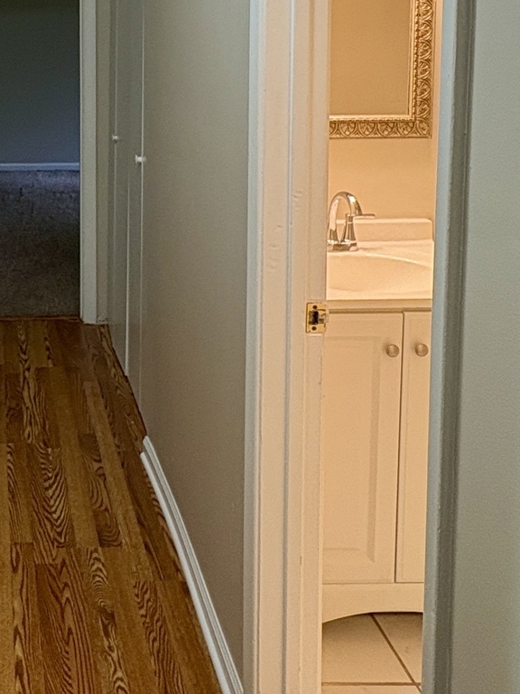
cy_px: 80
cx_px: -13
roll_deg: +0.6
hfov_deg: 31.5
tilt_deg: -3.8
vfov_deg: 41.5
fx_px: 841
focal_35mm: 42
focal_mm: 2.22
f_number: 2.2
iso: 200
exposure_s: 1/60
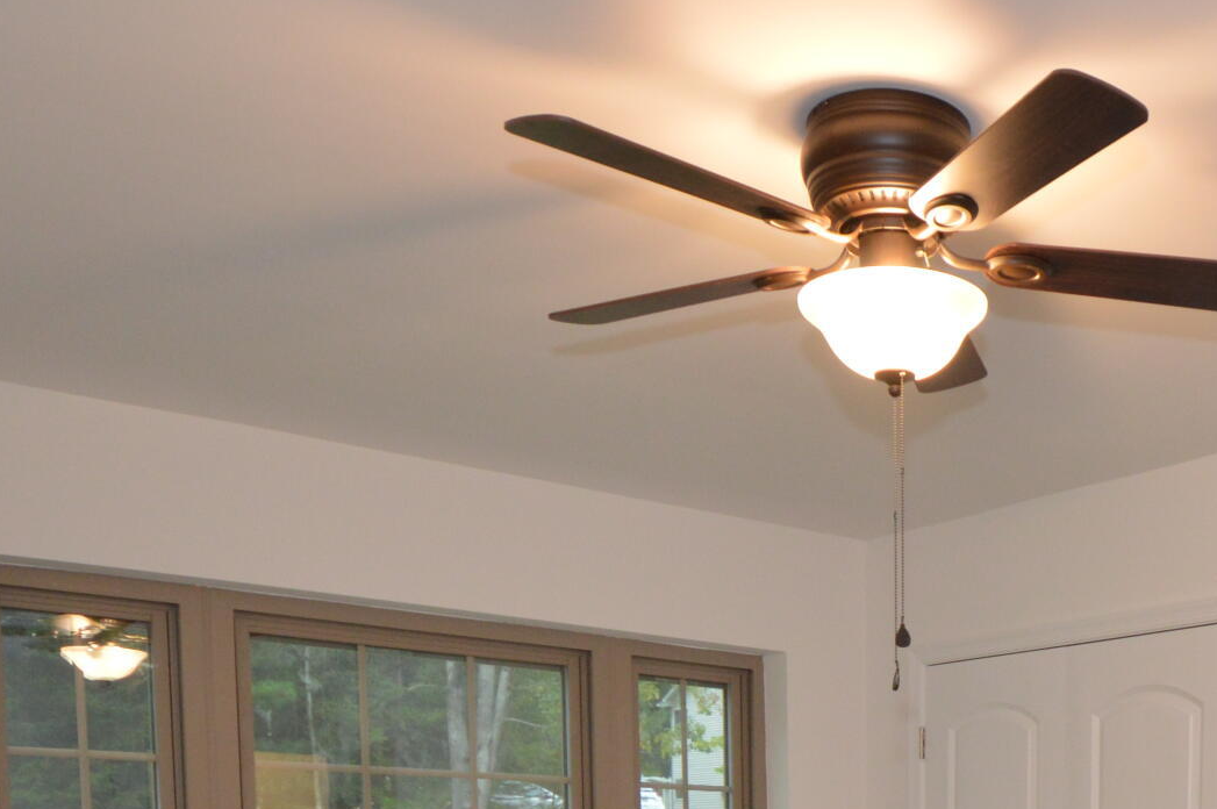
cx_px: 1067
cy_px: 1034
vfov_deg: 26.6
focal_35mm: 43
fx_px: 1452
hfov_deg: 42.2
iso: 640
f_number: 3.5
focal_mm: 10
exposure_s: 1/60
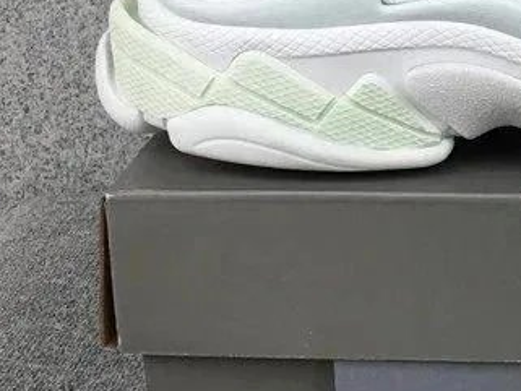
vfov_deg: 16.9
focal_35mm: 87
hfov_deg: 21.3
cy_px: 97
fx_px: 1310
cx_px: 575
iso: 25
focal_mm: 3.3
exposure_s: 1/257
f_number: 2.4
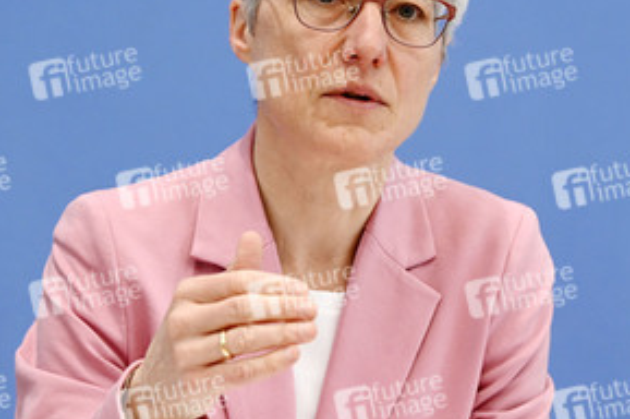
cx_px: 332
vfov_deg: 7.6
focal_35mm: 181
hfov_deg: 11.4
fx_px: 3164
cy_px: 129
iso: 3200
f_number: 5.6
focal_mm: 116
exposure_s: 1/640
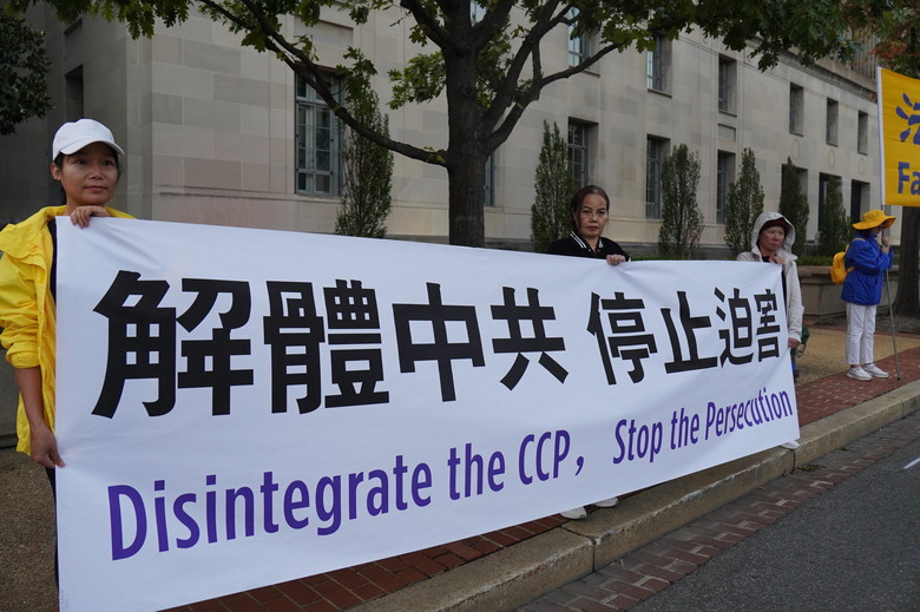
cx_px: 460
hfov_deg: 64.6
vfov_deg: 45.6
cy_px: 306
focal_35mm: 28
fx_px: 728
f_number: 3.5
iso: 1250
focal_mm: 19
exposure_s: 1/1000
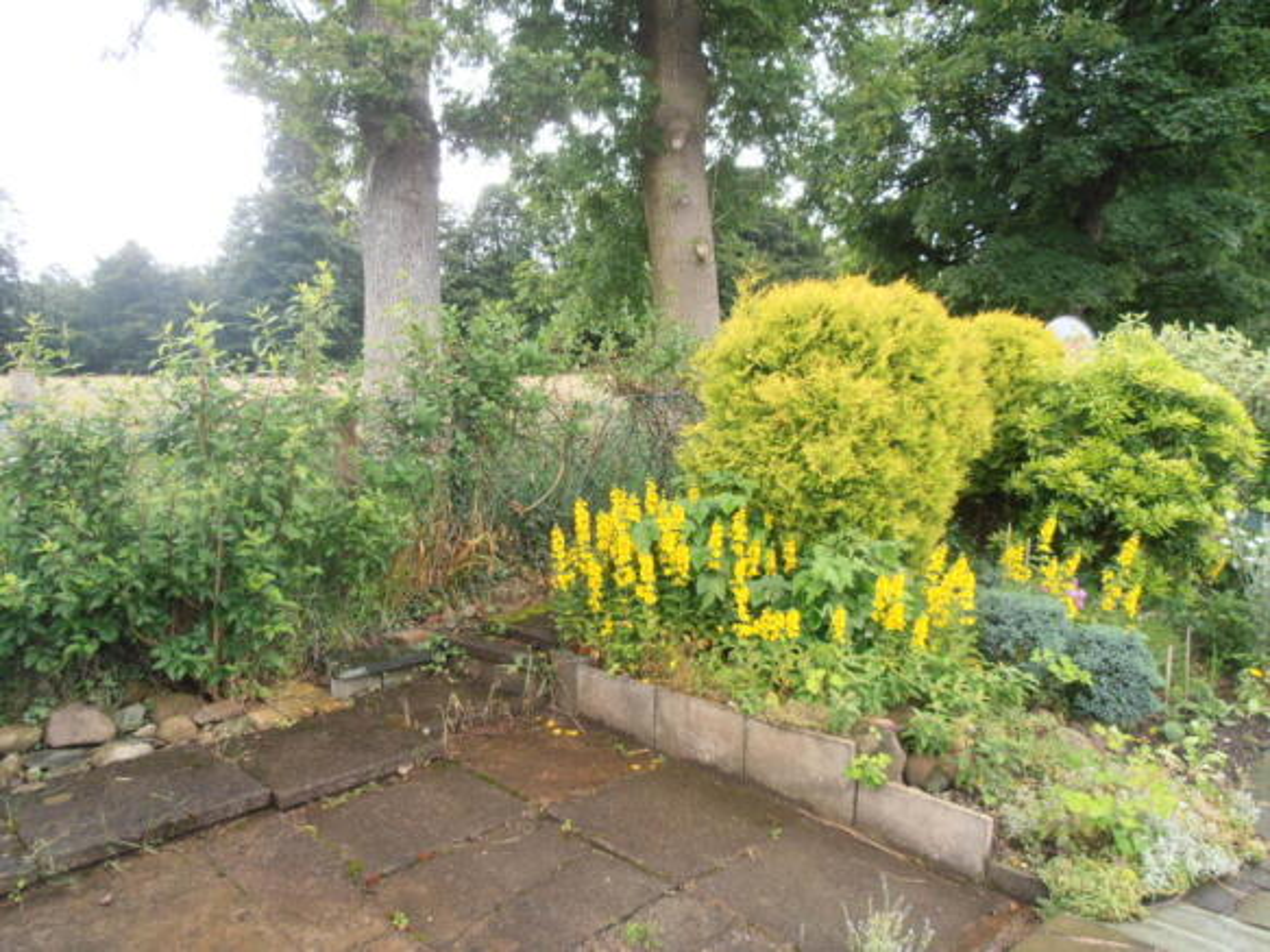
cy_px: 476
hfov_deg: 71.6
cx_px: 635
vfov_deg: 56.8
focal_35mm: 24
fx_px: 880
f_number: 3
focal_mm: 4.2
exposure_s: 1/50
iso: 80
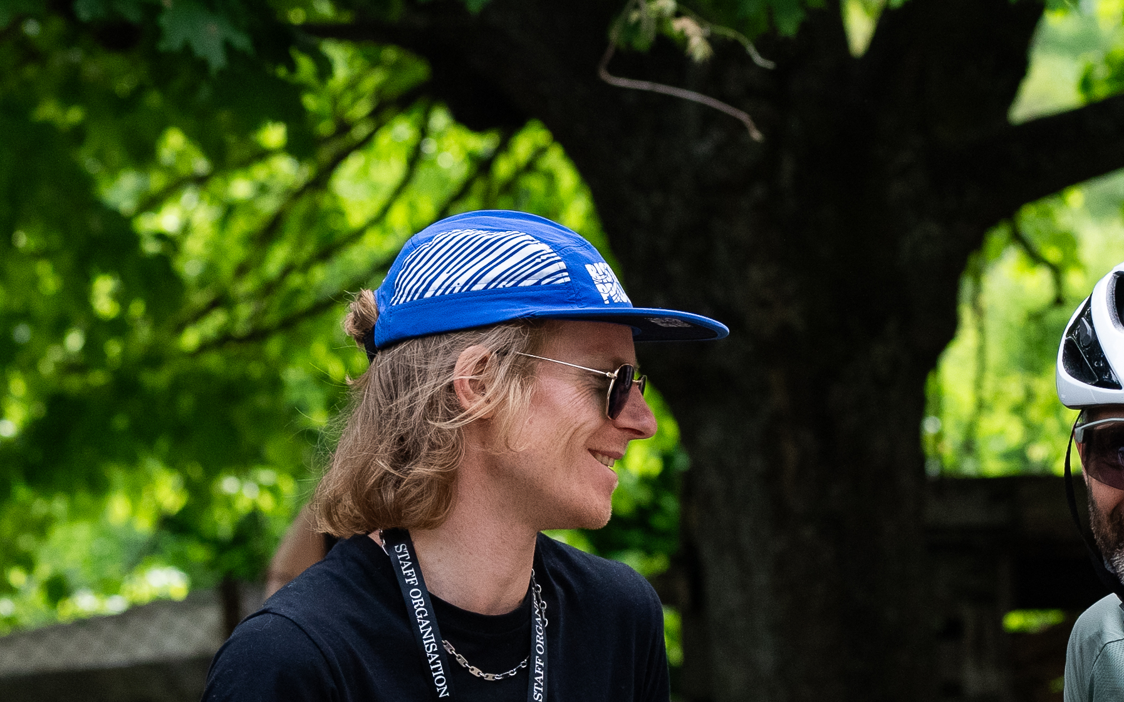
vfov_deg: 5.4
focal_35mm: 241
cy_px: 569
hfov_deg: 8.7
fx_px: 7382
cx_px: 1023
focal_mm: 100
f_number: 5.6
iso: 640
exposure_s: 1/640
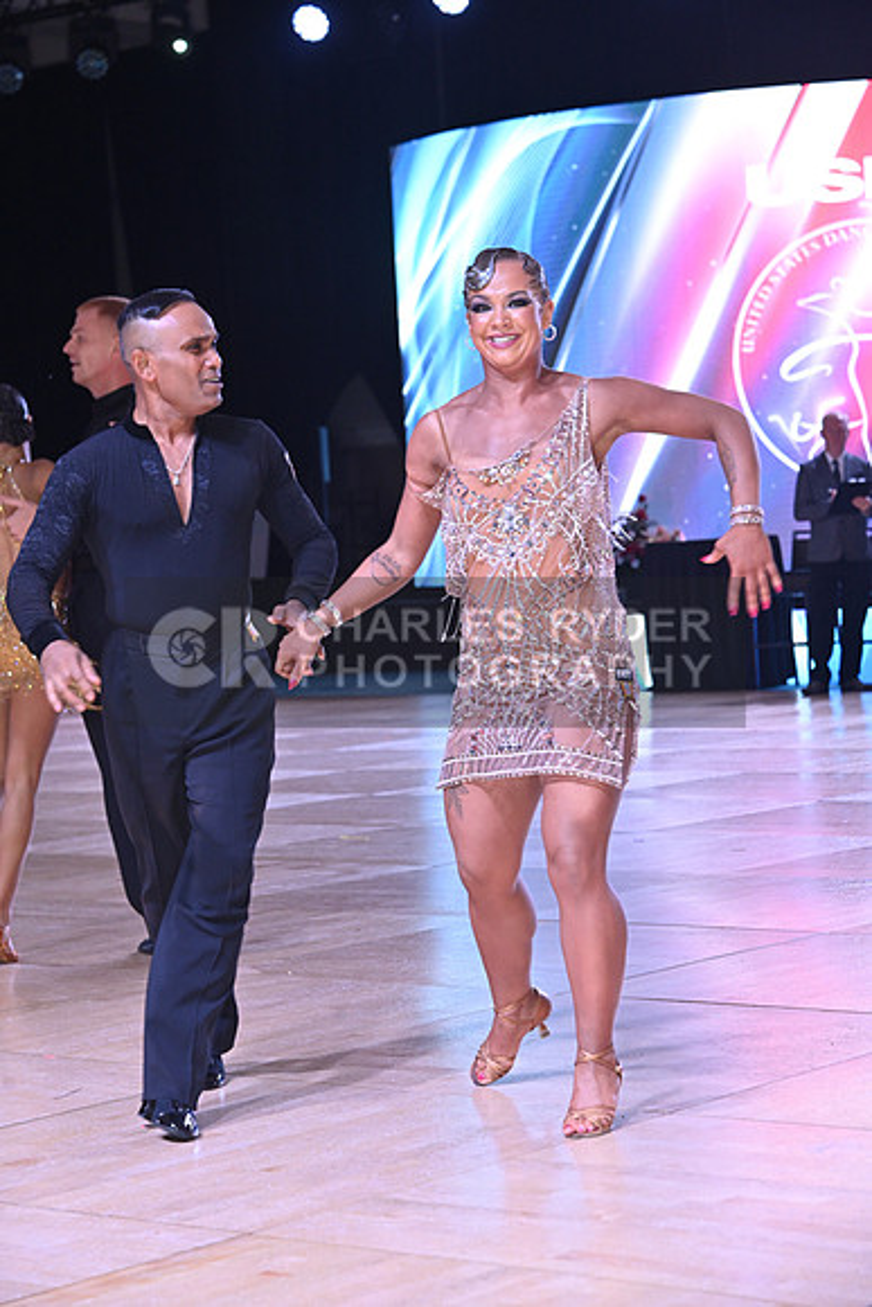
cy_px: 654
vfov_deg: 23.9
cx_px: 436
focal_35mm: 85
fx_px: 3086
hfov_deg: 16.1
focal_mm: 85
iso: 1600
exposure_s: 1/200
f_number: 11
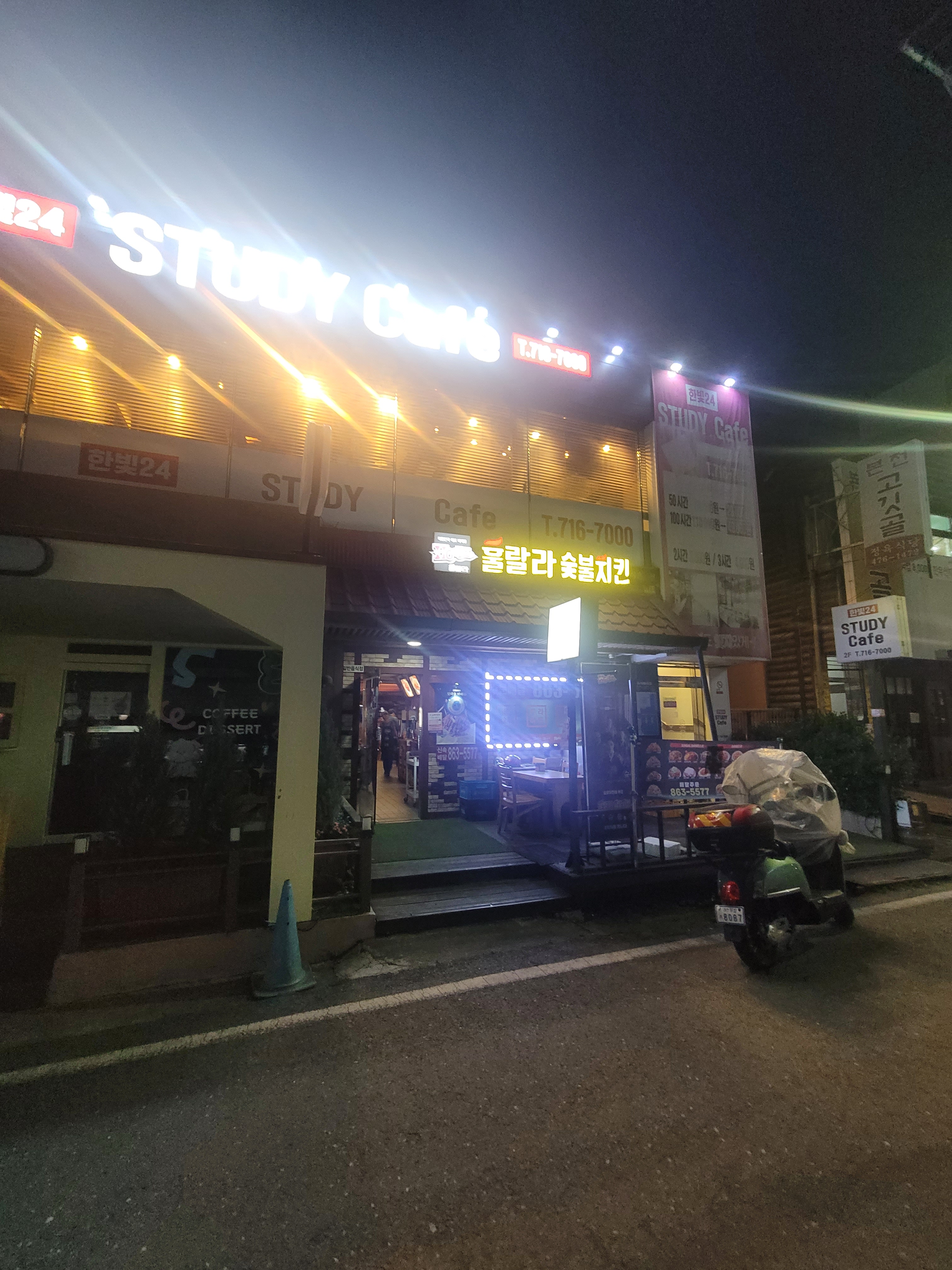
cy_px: 635
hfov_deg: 89.9
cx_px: 476
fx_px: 477
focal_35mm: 13
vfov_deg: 106.2
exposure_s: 1/60
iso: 400
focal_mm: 2.2
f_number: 2.2
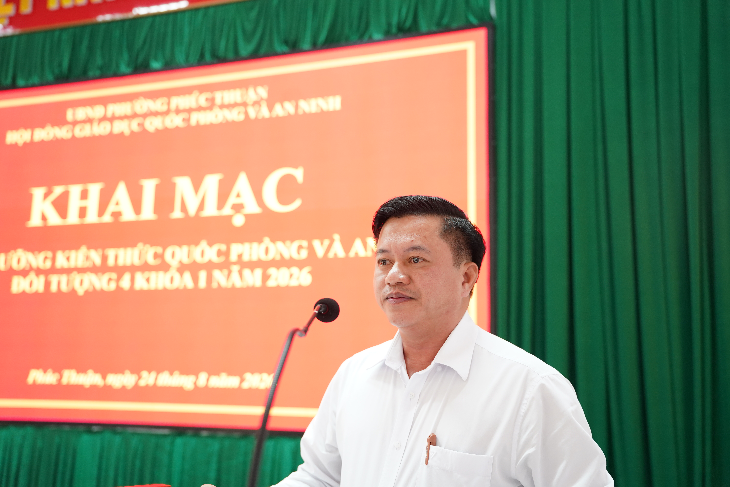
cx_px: 365
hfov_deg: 53.5
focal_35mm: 36
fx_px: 724
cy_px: 244
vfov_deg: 37.2
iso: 2000
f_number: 2.8
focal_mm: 35.7
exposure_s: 1/100
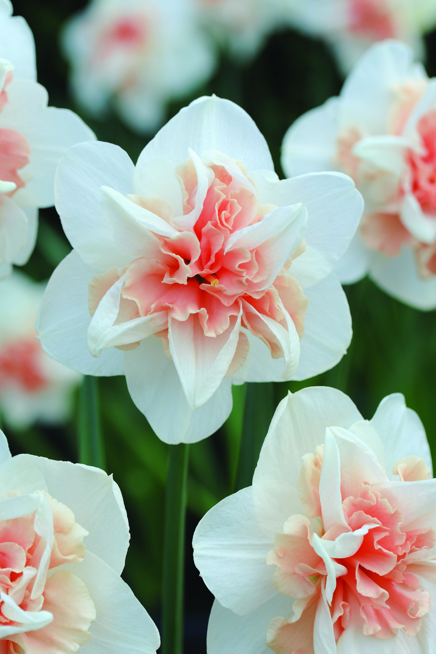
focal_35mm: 115
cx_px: 199
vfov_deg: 17.8
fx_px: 2089
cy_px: 298
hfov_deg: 11.9
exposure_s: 1/200
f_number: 9
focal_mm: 105
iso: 320
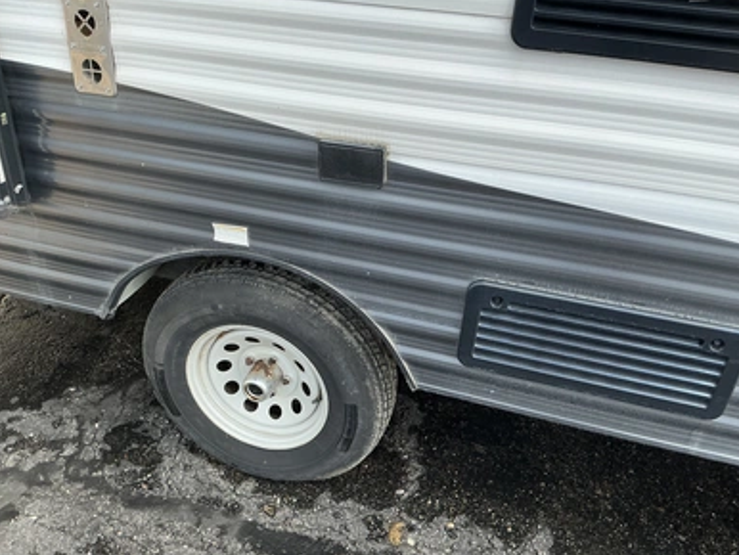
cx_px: 362
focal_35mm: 29
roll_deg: +0.8
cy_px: 278
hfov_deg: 61.6
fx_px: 619
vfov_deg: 48.3
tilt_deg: -29.2
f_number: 1.8
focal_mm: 3
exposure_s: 1/642
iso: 25
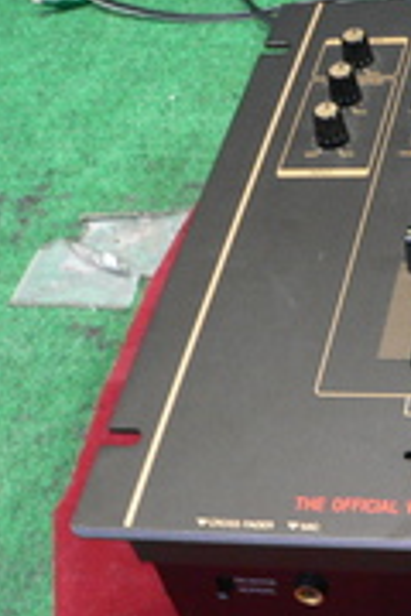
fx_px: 1353
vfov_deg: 25.7
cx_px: 551
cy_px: 347
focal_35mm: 79
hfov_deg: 16.3
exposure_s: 1/10
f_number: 2.8
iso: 200
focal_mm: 6
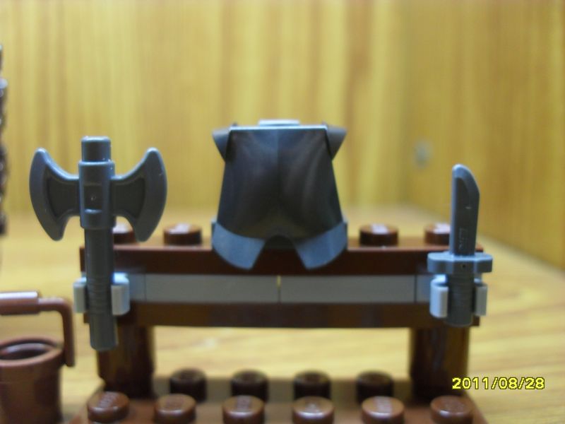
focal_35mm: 35
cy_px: 212
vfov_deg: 40.7
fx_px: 571
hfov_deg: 52.6
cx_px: 282
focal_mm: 6.2
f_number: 2.8
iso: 200
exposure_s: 1/10
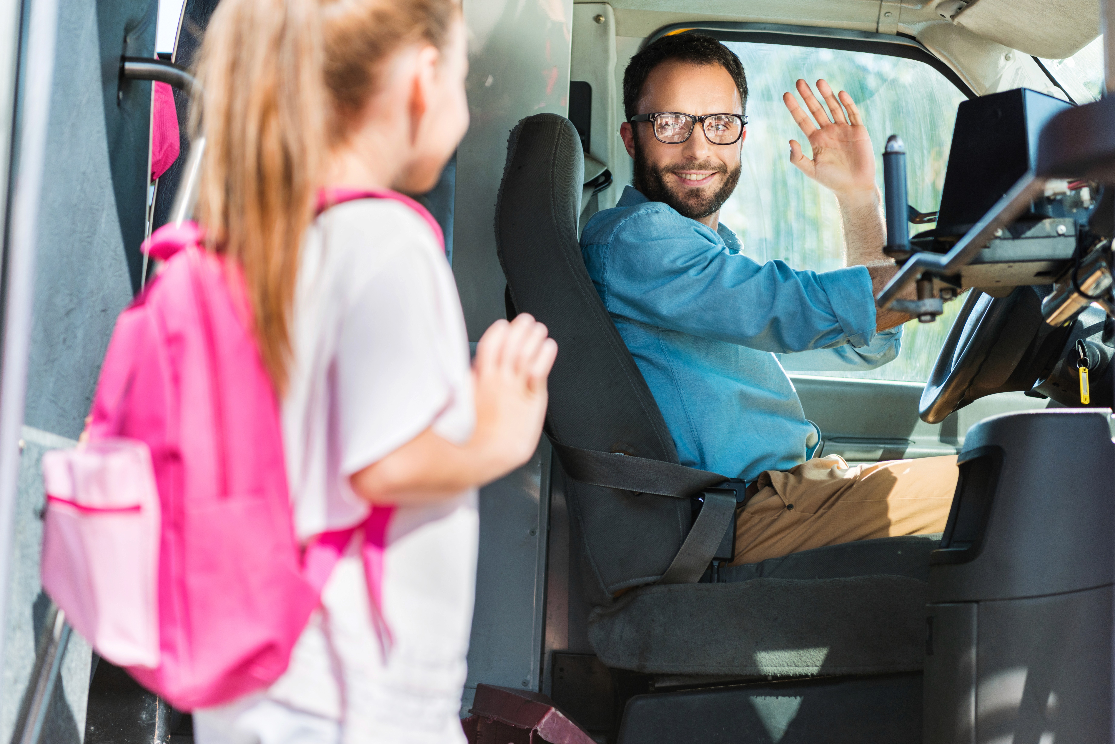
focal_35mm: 70
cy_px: 372
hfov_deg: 28.8
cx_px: 558
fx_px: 2169
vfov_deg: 19.5
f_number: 3.5
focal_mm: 70
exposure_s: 1/400
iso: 100
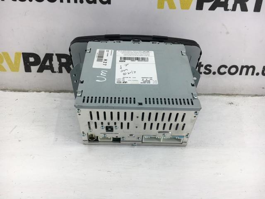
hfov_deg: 61.7
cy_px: 100
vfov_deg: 48.2
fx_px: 222
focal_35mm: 29
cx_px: 132
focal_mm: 4.15
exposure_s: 1/100
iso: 40
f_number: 2.2
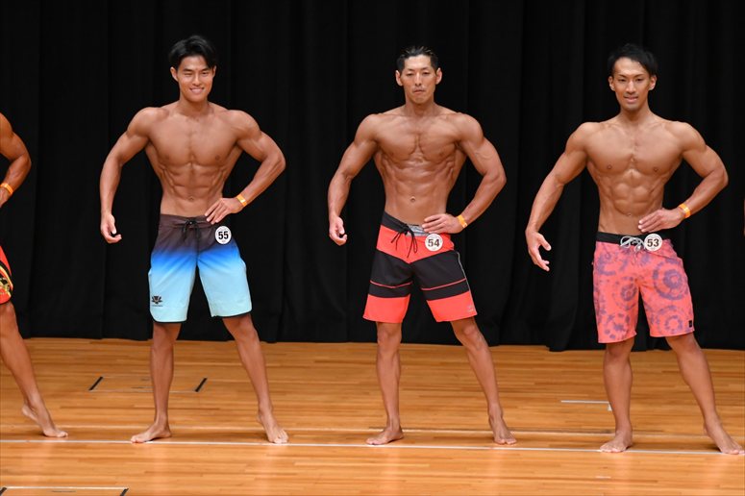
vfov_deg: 5.1
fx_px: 5585
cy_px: 248
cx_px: 372
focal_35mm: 270
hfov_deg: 7.6
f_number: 5.6
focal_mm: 180
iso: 3200
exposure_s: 1/400
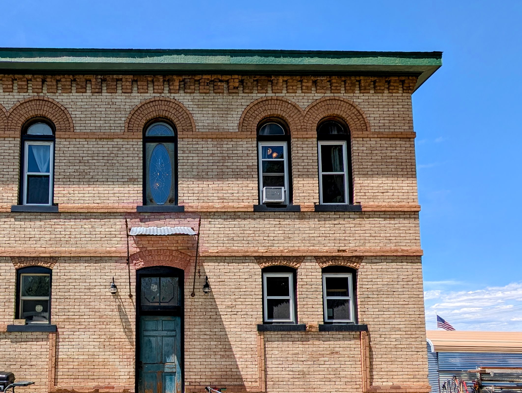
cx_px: 152
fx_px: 347
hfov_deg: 70.4
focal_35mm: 23
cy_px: 313
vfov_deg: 55.0
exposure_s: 1/1859
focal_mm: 2.23
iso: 41
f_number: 1.95
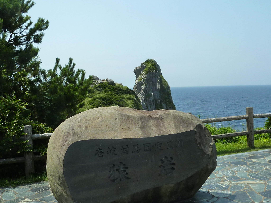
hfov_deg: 51.4
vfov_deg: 39.7
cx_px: 136
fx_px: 282
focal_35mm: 36
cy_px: 102
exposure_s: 1/500
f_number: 5
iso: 125
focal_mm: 4.1
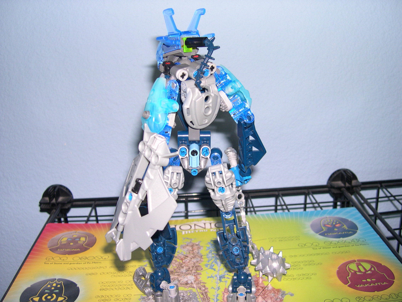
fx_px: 441
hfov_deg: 49.0
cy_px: 151
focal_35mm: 38
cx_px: 201
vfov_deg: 37.7
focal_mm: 8
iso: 100
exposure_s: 1/60
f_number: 2.8
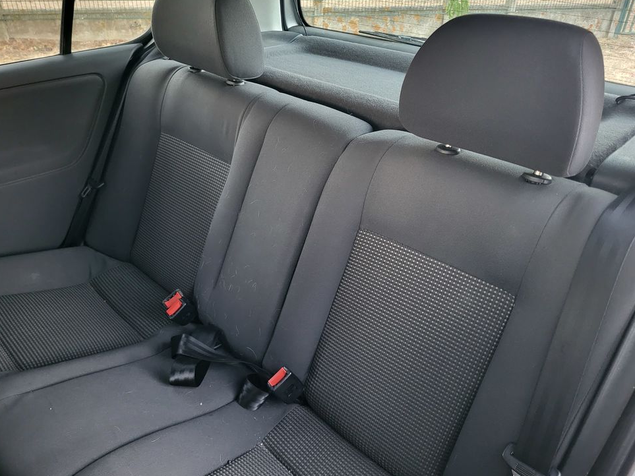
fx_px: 495
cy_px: 240
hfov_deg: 65.3
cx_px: 311
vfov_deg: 51.3
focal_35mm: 27
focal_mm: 5.4
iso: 800
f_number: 1.8
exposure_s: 1/25
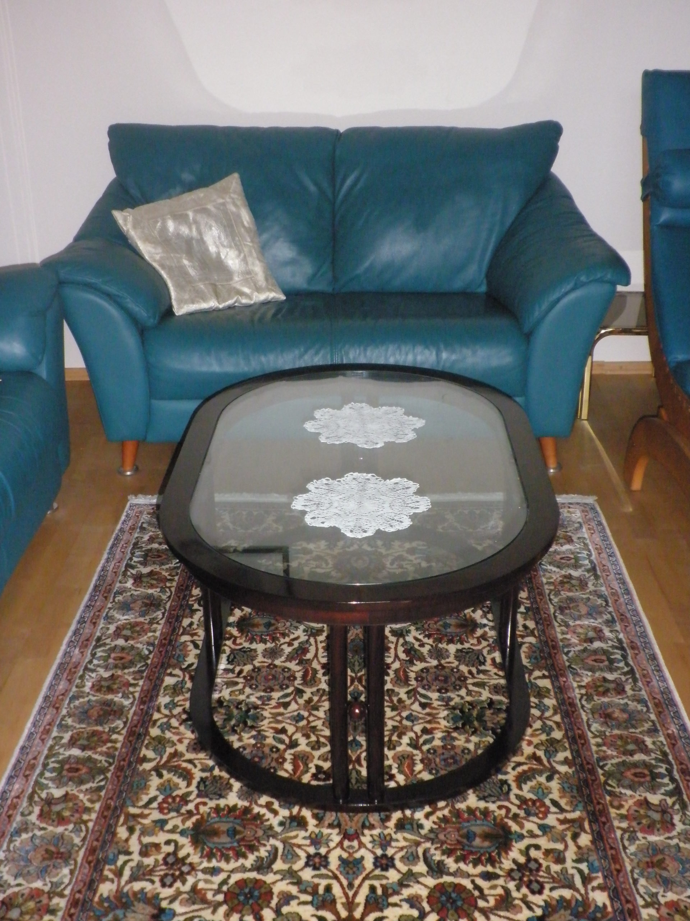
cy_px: 460
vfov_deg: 42.9
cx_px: 345
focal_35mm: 44
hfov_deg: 32.9
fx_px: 1169
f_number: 4
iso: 800
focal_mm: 7.7
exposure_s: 1/200
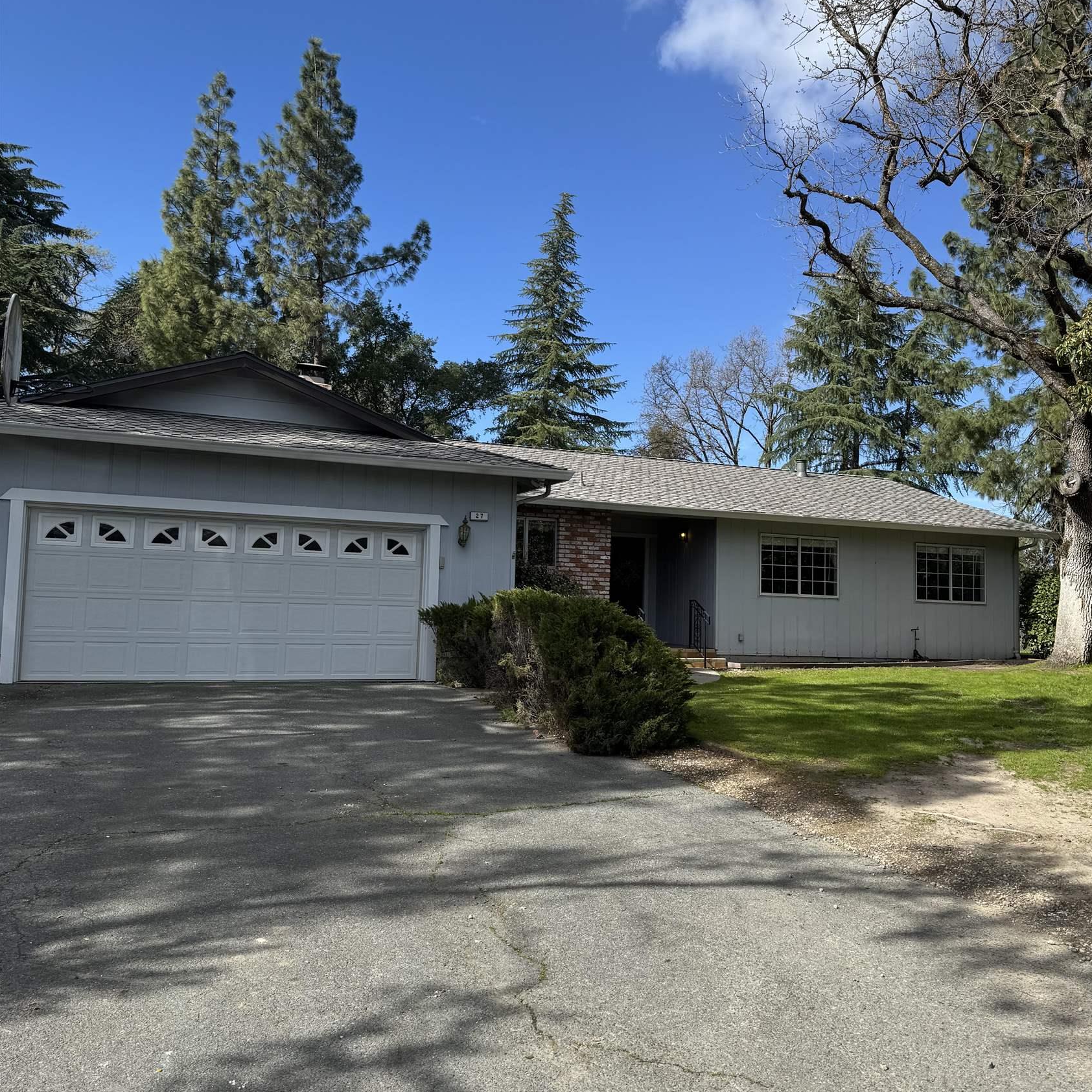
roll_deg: -1.0
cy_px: 533
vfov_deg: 55.6
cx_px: 559
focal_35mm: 29
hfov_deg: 55.6
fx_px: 1035
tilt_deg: +4.6
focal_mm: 6.76
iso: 80
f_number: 1.78
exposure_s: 1/3597
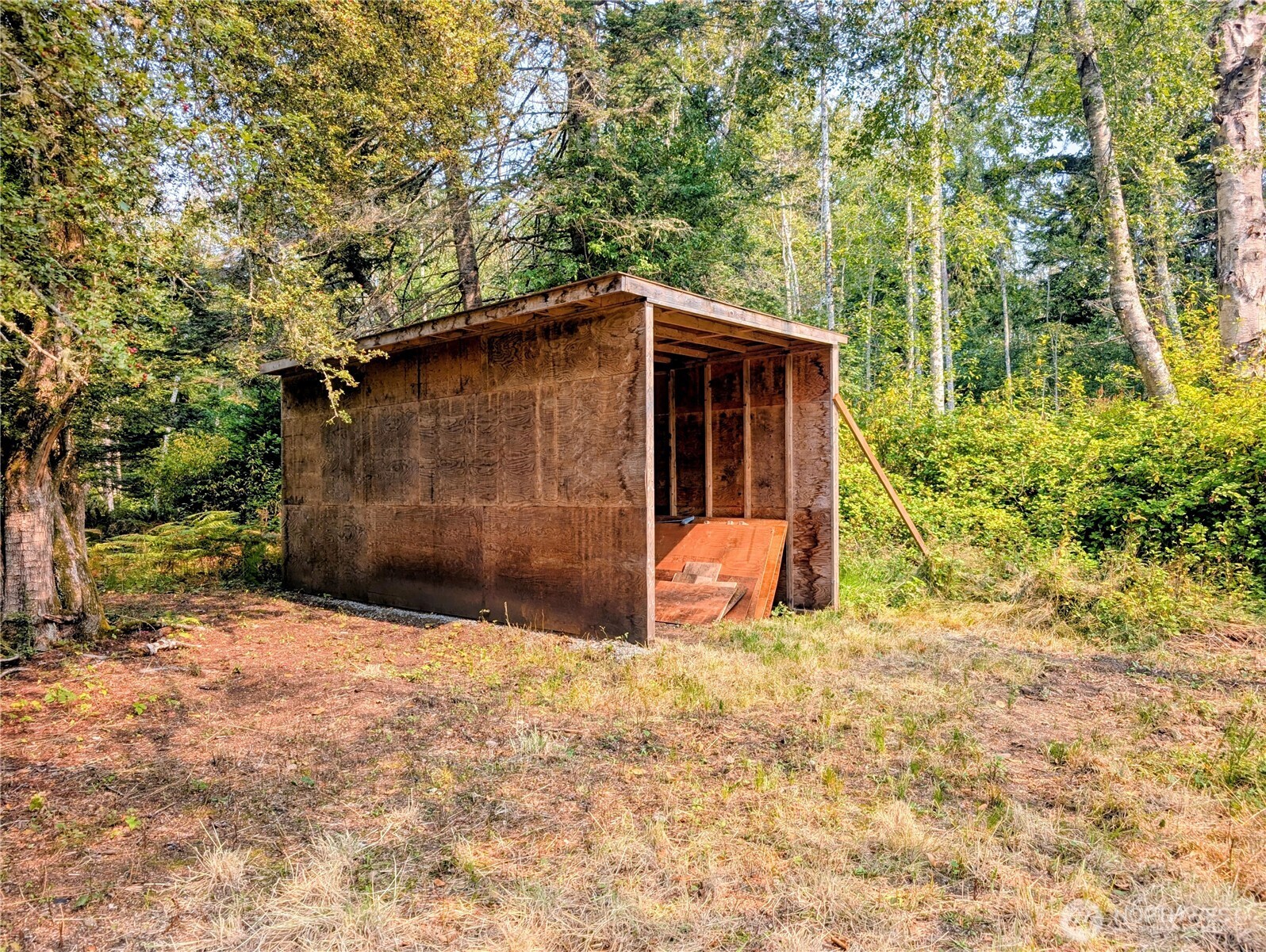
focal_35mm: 24
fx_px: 879
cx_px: 633
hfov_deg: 71.5
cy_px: 476
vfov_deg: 56.9
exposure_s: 1/266
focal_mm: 6.9
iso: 18
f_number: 1.68
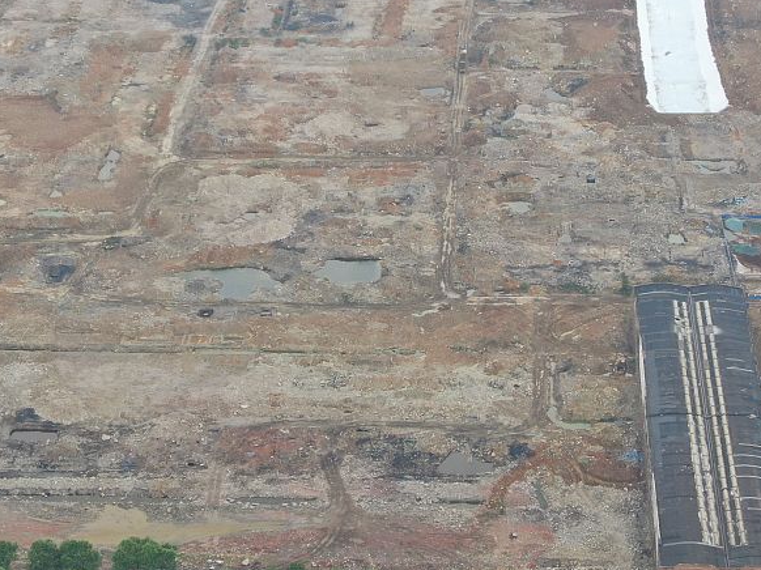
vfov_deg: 14.9
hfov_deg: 19.8
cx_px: 404
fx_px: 2176
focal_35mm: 99
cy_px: 179
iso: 100
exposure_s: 1/320
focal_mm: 8.6
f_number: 3.8
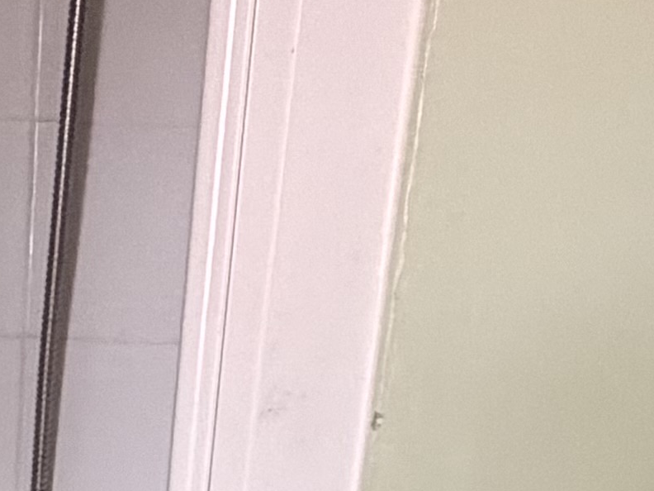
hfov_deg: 18.7
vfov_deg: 12.8
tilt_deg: -25.1
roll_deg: -2.5
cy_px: 981
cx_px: -51
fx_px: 1908
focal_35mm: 101
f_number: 2.2
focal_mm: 2.22
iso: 500
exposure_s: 1/60
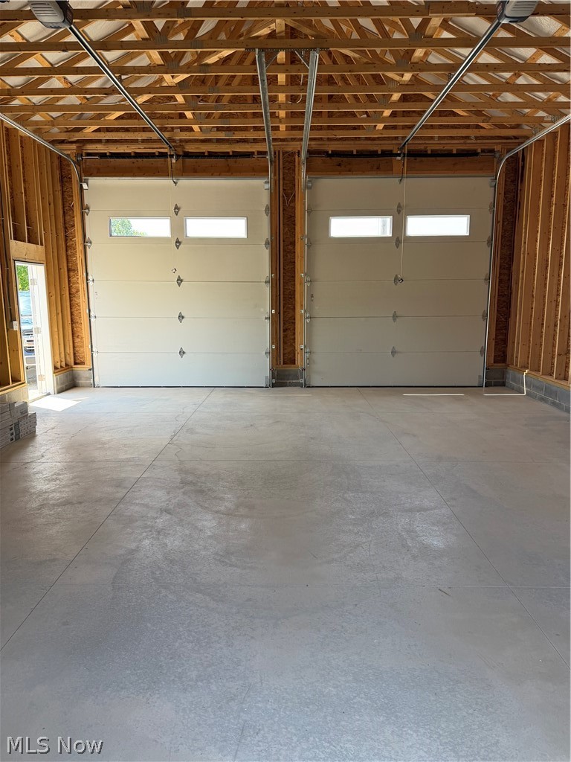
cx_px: 286
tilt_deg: -10.3
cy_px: 381
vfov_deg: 71.6
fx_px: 528
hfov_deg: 56.8
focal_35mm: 24
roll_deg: -0.8
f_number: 1.78
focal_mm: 6.76
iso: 80
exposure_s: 1/170
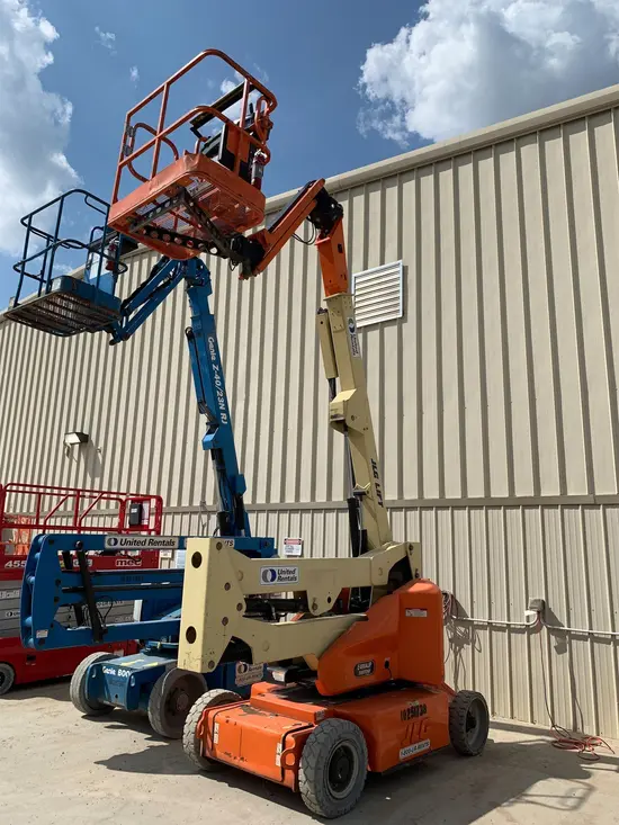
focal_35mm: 26
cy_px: 412
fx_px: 620
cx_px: 310
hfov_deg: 53.1
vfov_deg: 67.3
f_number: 1.8
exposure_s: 1/3788
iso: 25
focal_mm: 4.25
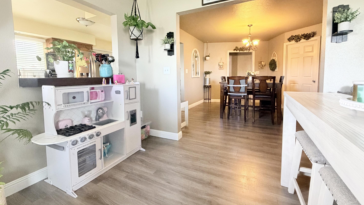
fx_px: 154
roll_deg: +0.6
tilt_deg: -4.2
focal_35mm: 16
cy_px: 86
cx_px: 186
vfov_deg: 66.7
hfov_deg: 99.4
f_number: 2.2
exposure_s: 1/60
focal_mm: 2.22
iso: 500
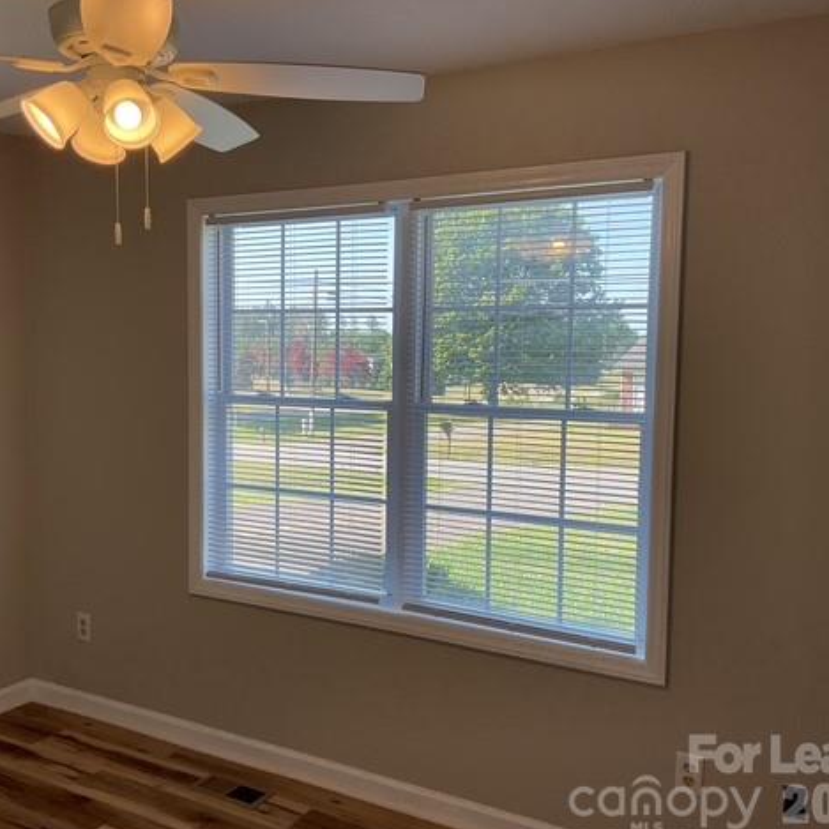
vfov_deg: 47.2
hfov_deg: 47.0
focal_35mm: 35
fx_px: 948
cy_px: 419
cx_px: 336
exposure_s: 1/155
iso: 16
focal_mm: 3
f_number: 1.8
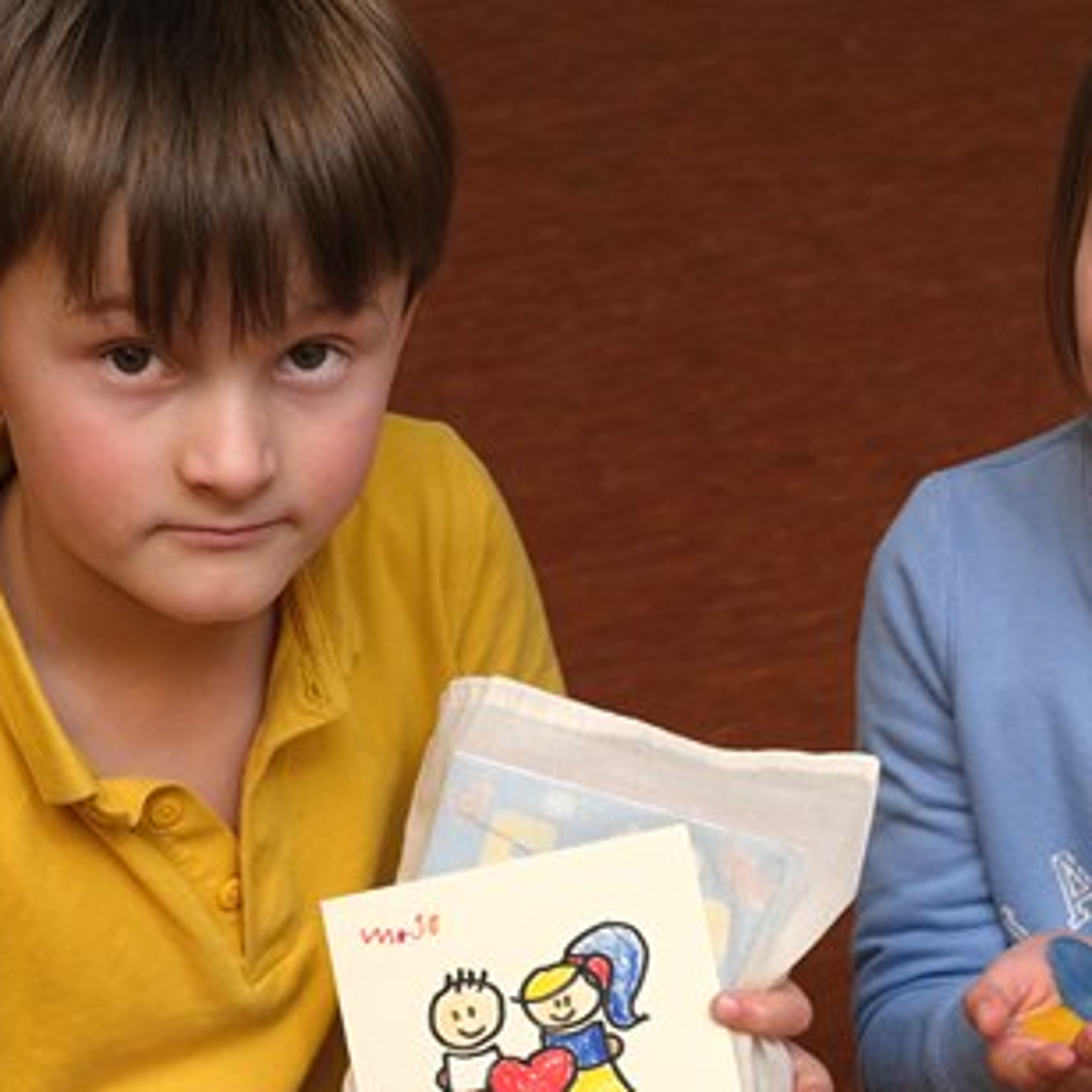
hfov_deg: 18.3
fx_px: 3391
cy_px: 640
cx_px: 656
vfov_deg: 18.3
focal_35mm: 95
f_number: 5.6
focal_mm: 35
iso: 400
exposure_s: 1/125
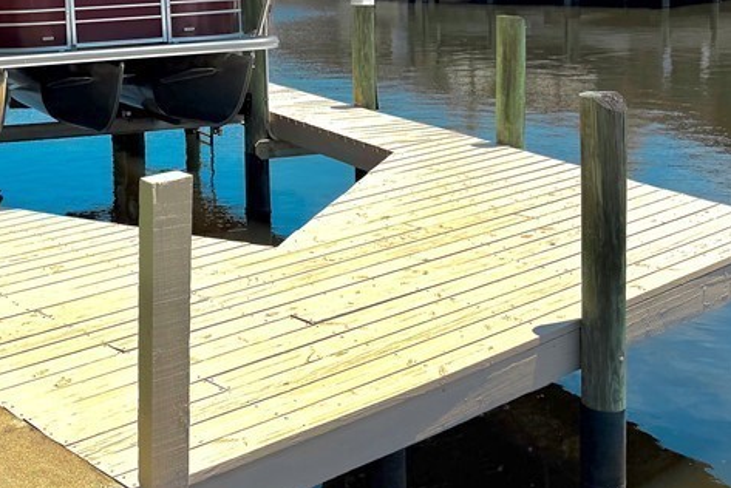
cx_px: 121
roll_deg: +1.9
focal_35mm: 54
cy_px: 65
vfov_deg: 24.5
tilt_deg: -6.5
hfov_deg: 35.4
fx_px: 1097
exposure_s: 1/7353
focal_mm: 6.76
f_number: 1.78
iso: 80
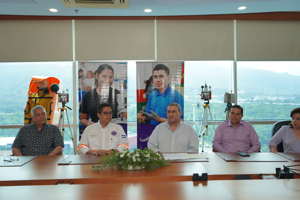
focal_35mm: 29
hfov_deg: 63.7
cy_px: 100
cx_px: 150
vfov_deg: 45.0
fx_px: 242
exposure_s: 1/160
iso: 160
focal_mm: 29
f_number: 4
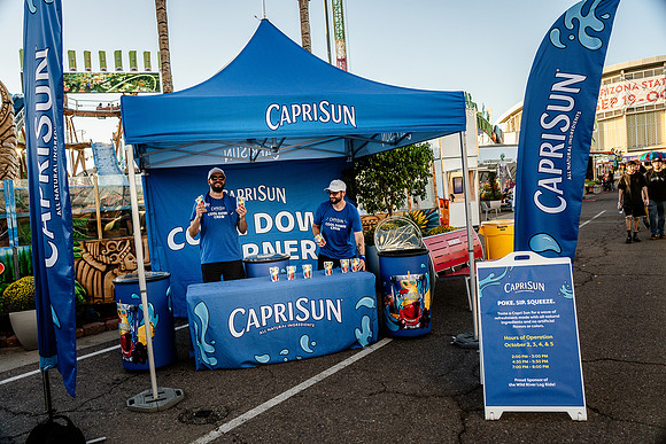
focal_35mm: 26
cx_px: 333
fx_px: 481
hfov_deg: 69.4
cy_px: 222
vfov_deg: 49.6
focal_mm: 26
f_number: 4
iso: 500
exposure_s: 1/640
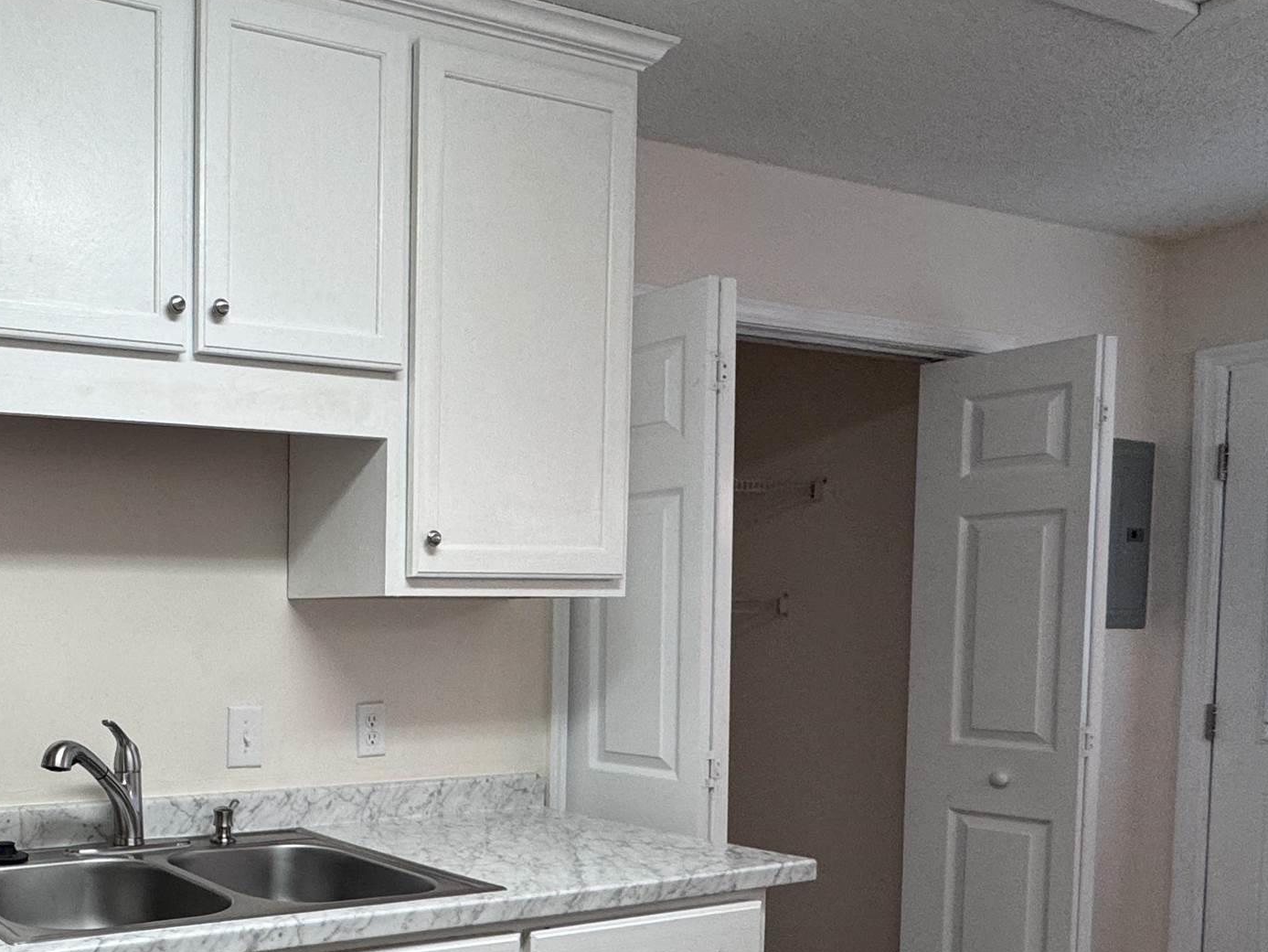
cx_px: 34
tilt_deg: -2.6
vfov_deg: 44.4
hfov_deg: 49.1
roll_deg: +0.3
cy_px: 678
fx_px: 1136
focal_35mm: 31
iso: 125
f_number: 2.2
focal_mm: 2.22
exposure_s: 1/120
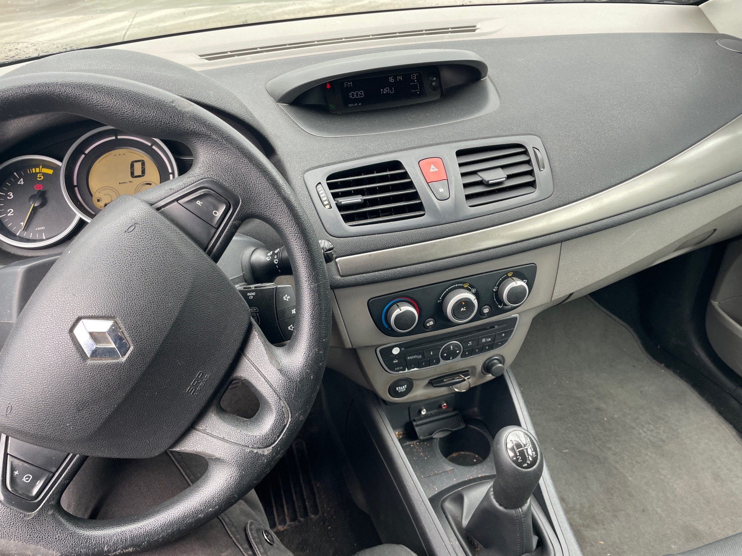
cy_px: 278
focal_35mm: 26
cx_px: 371
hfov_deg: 67.3
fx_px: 557
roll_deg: +5.9
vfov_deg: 53.1
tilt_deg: -34.1
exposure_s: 1/121
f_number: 1.6
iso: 50
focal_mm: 4.2
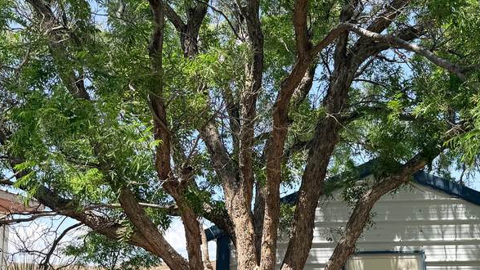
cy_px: 182
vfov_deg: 21.0
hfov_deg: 35.4
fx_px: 725
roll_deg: +1.1
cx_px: 385
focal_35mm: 57
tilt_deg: +9.1
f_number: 1.78
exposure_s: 1/1855
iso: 80
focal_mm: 6.76
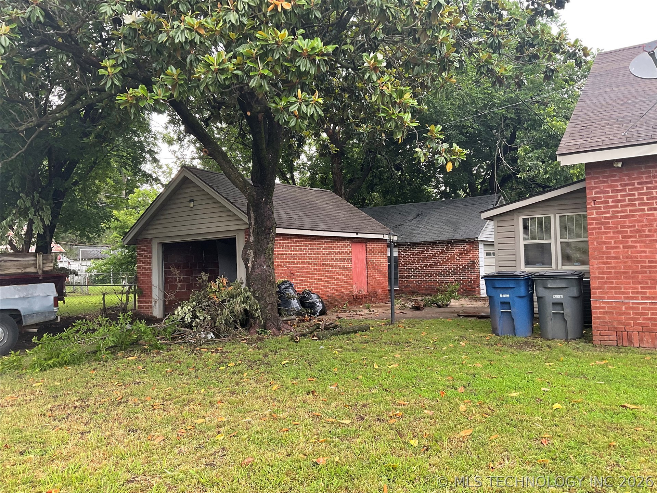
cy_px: 246
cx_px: 328
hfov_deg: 61.7
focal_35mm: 29
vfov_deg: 48.2
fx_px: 550
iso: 40
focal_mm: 3
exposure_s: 1/122
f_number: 1.8
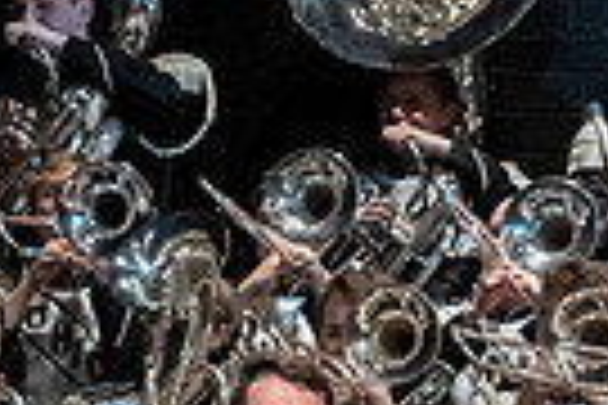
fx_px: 15266
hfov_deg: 2.3
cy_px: 702
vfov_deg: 1.5
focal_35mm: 904
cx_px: -50
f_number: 4
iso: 4000
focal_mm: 140
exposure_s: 1/500
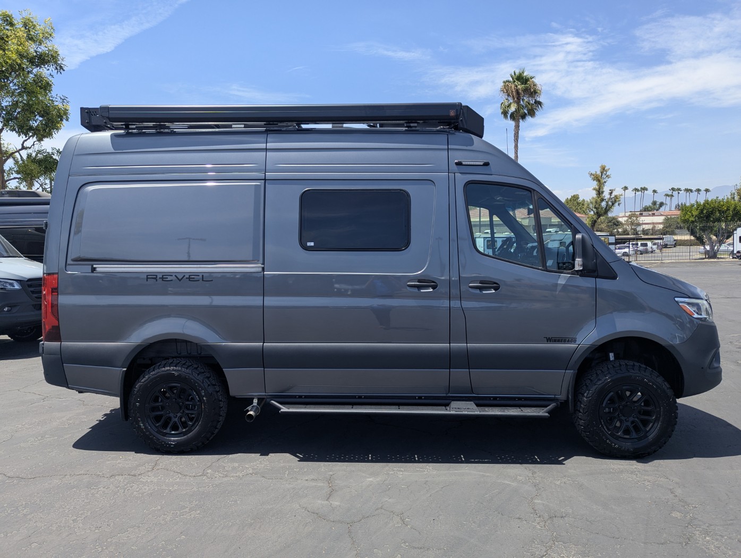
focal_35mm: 24
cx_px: 370
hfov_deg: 71.5
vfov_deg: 56.9
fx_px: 514
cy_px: 279
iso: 46
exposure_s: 1/1572
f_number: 1.85
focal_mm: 6.81
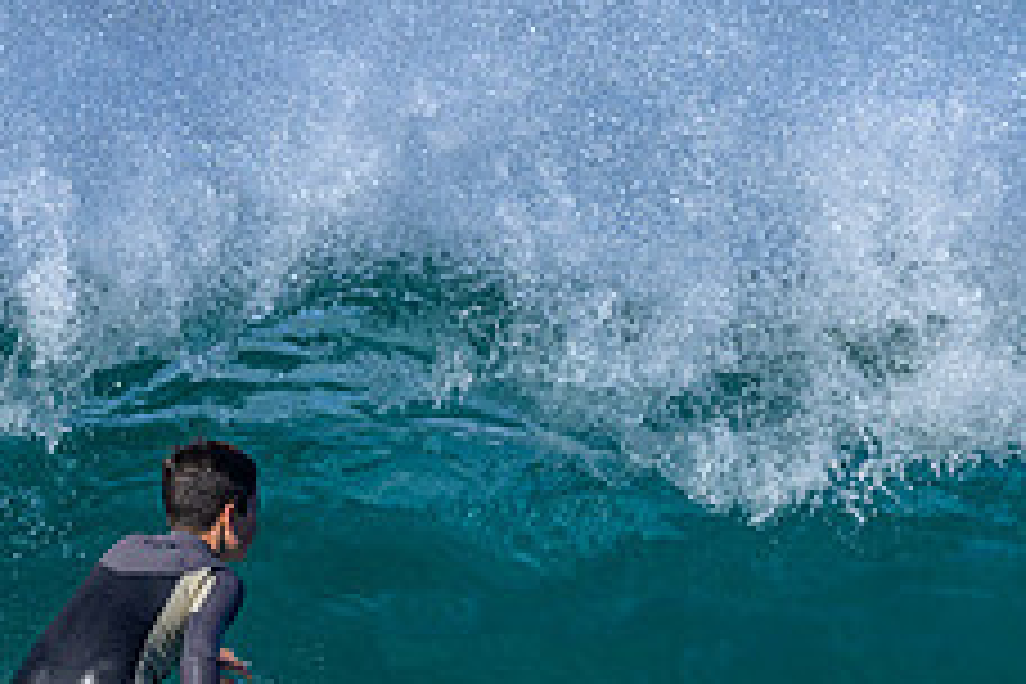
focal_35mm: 2145
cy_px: 789
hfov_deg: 1.0
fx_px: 61128
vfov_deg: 0.6
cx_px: 332
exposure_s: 1/2000
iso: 500
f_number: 6.3
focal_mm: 800
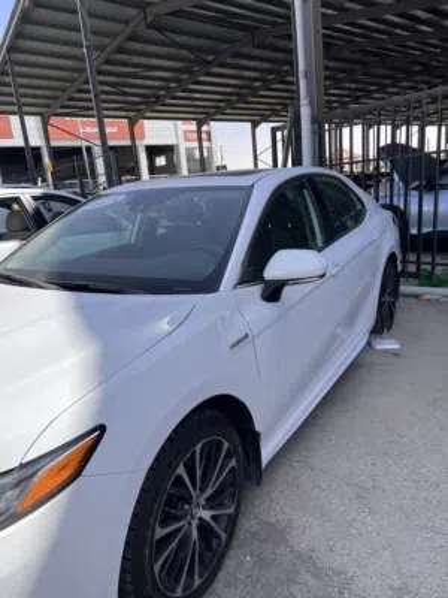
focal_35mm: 26
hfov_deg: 53.1
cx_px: 224
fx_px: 449
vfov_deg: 67.3
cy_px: 299
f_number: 1.5
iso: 50
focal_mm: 5.7
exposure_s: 1/2208
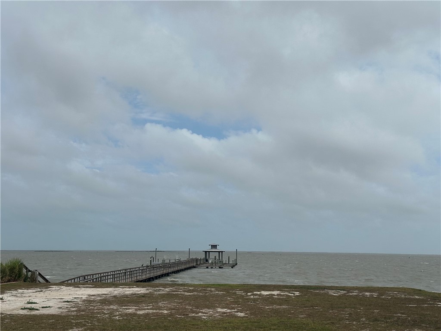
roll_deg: -0.7
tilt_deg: +7.0
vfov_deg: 30.3
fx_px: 612
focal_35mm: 48
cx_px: 220
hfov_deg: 39.7
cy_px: 166
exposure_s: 1/10870
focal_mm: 6.86
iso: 64
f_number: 1.78
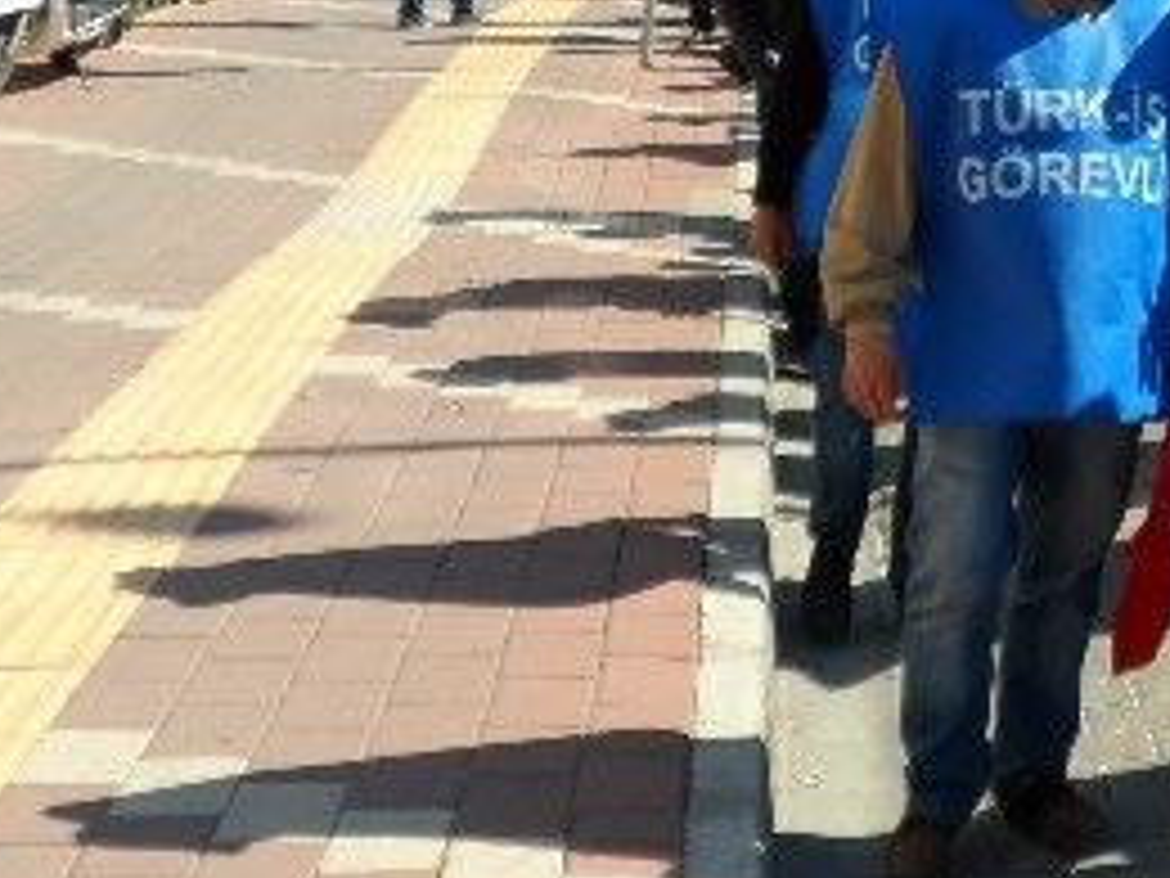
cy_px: -311
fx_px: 2907
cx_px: 1440
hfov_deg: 21.0
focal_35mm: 86
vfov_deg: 16.1
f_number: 3.1
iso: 80
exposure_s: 1/750
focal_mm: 4.9
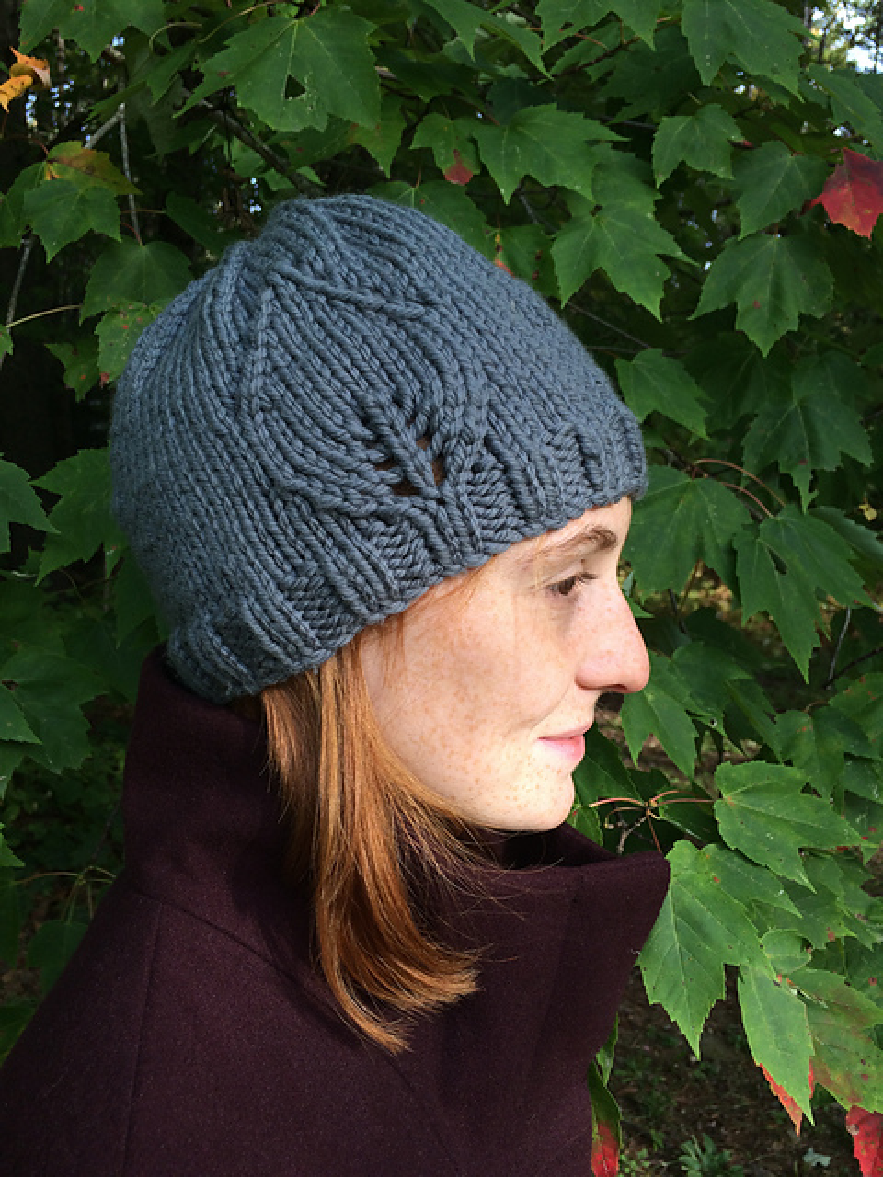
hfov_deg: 48.2
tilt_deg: -11.1
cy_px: 588
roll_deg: +0.6
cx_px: 442
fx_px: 986
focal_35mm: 29
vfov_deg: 61.7
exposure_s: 1/221
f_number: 2.2
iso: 32
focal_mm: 4.15
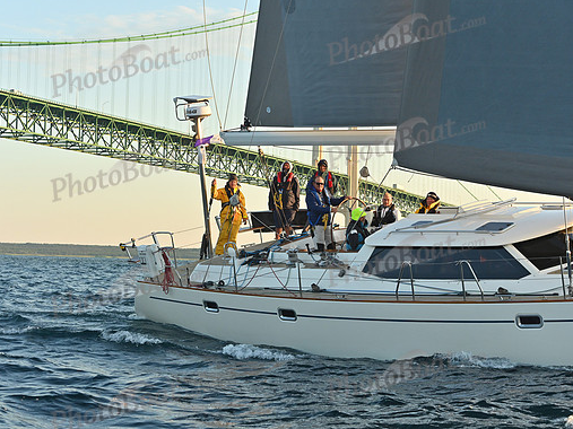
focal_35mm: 77
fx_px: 1274
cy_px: 215
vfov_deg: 19.1
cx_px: 269
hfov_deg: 25.3
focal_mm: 70
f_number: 6.3
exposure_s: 1/800
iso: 800
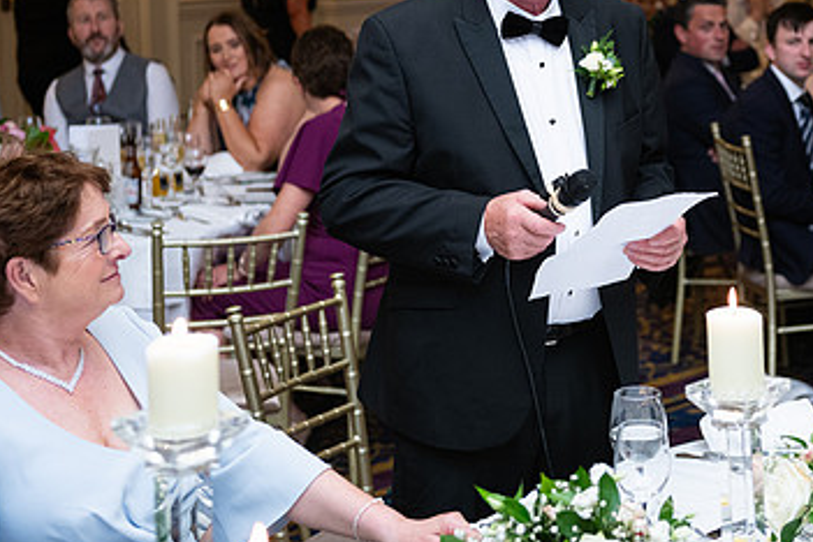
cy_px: 98
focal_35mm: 91
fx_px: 2055
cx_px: 607
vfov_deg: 14.9
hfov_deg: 22.2
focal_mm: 55
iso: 800
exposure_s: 1/160
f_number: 3.5
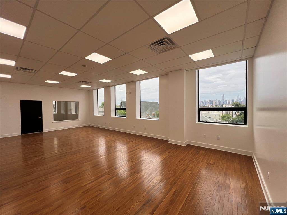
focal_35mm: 13
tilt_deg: -0.8
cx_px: 144
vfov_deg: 89.9
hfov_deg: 106.2
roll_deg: +0.1
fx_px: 108
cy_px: 108
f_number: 1.8
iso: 32
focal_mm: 1.57
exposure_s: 1/298
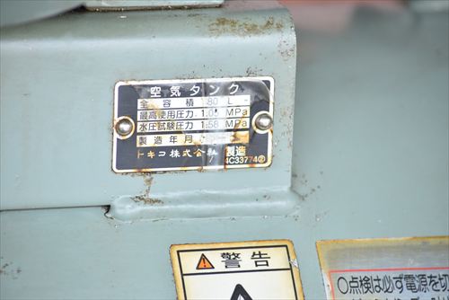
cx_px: 224
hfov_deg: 7.4
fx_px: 3463
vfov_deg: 5.0
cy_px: 150
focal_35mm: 278
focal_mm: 185
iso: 1250
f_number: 6.3
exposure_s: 1/500
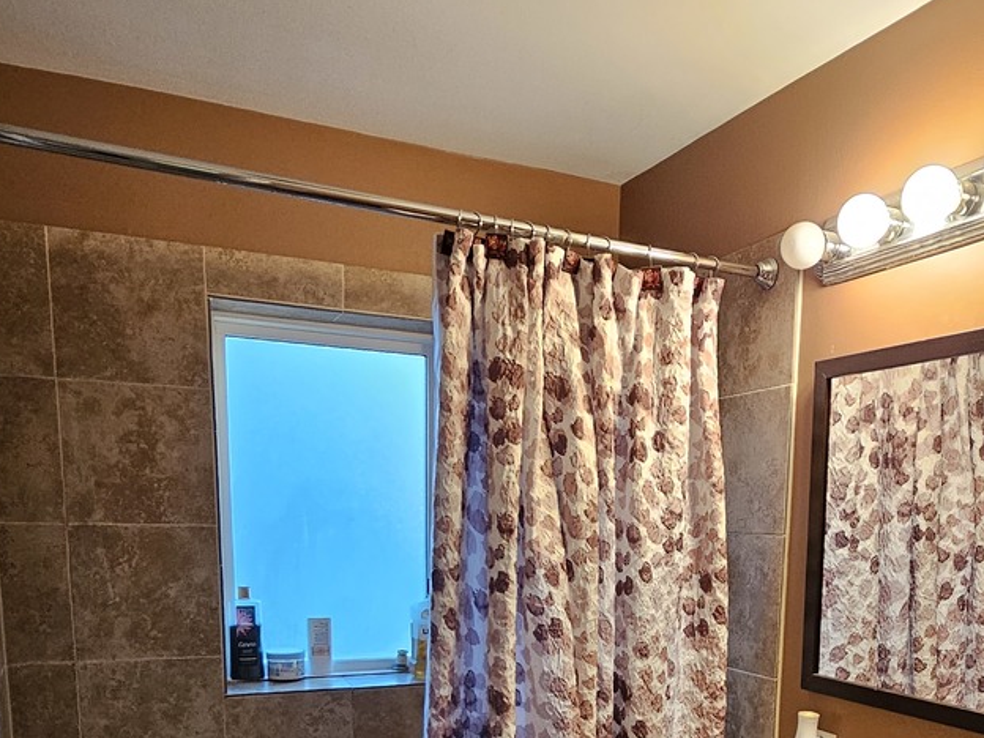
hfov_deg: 59.6
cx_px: 582
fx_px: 853
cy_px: 681
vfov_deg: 42.4
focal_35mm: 30
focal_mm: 2.2
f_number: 2.2
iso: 320
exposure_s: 1/60
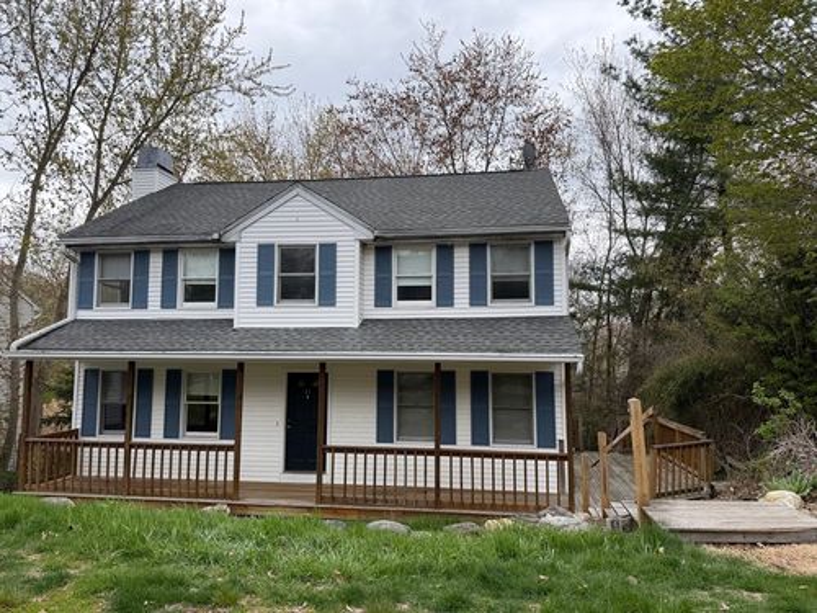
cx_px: 408
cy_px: 306
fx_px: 566
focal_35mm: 24
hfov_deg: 71.6
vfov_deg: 56.8
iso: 100
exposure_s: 1/2299
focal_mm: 6.76
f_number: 1.78
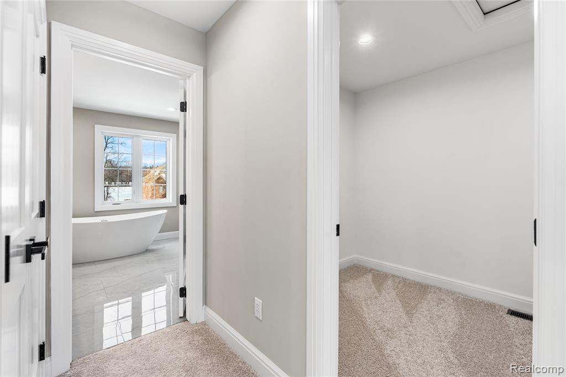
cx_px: 283
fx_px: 251
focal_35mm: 16
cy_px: 188
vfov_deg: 73.7
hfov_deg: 96.8
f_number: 7.1
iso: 400
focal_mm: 16
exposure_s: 1/13
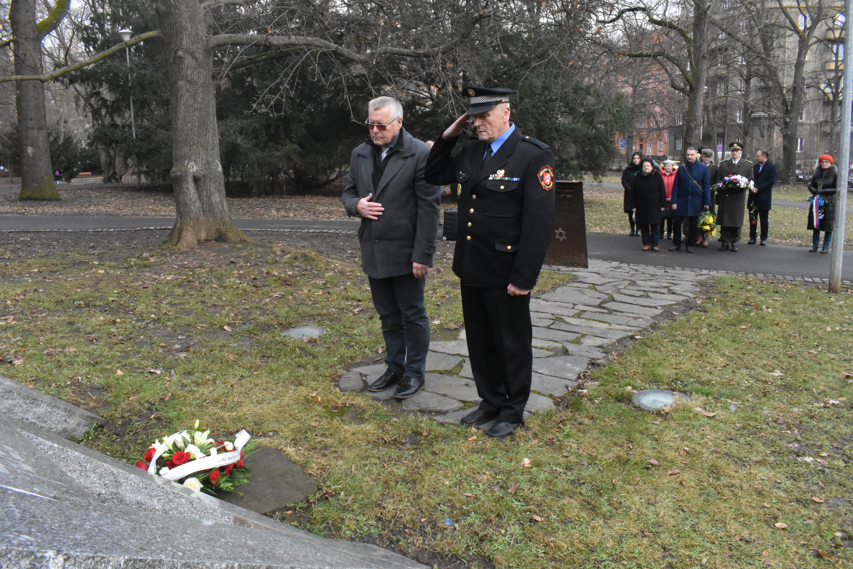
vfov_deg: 47.9
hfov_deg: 67.4
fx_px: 640
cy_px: 284
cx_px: 426
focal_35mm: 27
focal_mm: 18
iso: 3600
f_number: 22
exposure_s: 1/160
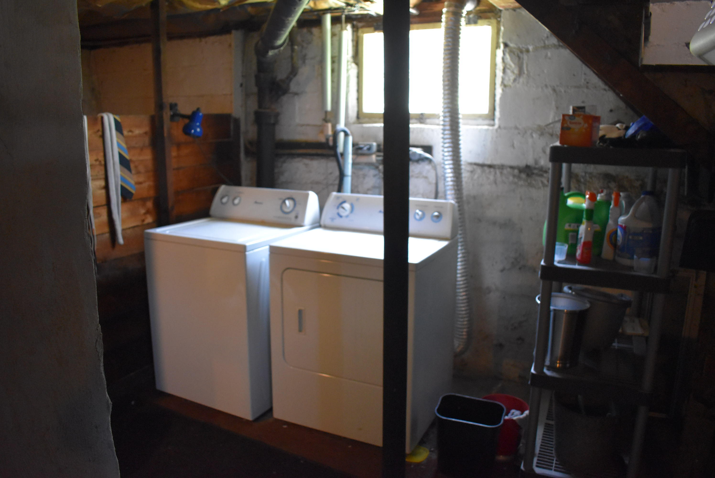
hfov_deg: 67.3
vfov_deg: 48.0
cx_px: 358
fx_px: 537
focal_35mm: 27
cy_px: 239
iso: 3200
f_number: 3.5
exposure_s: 1/60
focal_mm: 18
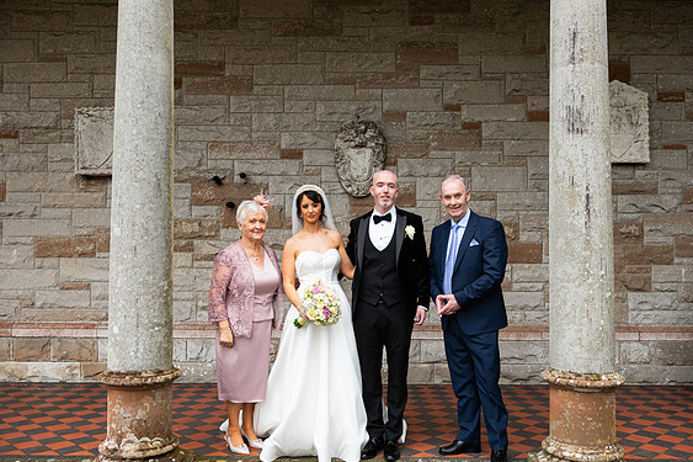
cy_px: 237
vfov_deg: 39.9
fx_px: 635
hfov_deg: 57.2
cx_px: 352
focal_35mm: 33
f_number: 5
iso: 320
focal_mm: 32
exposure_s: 1/160
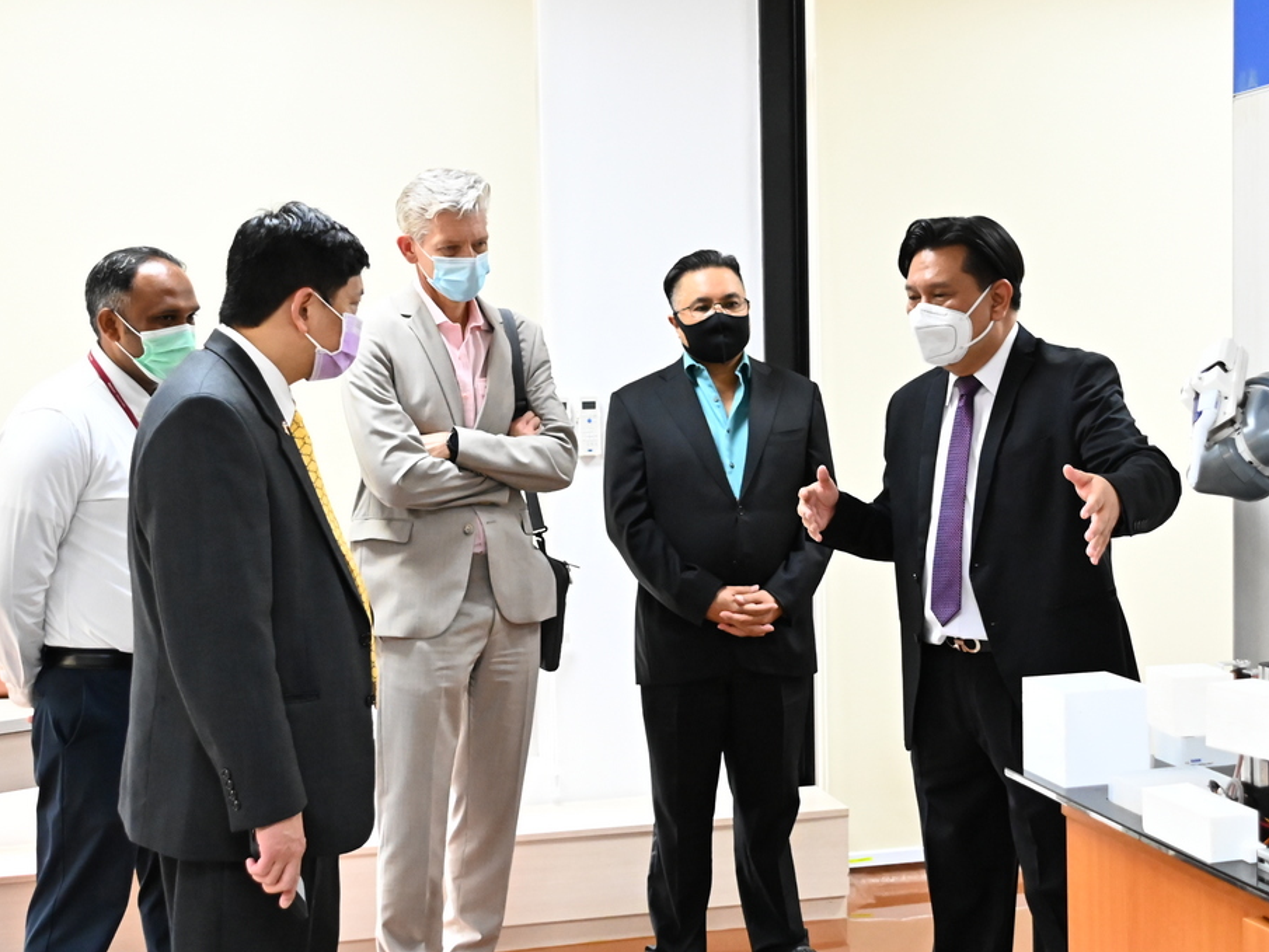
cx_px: 710
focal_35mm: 49
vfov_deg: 29.7
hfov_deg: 38.8
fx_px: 1797
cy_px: 477
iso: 6400
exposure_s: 1/125
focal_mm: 30
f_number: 4.5
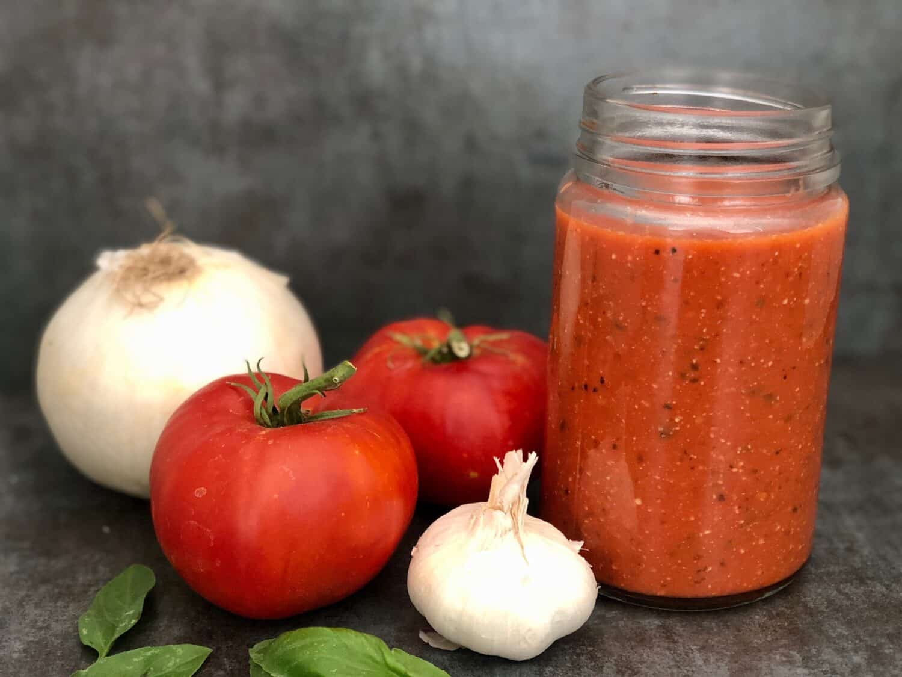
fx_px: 1355
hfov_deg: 36.8
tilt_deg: -21.2
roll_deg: +1.1
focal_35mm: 52
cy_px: 338
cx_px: 451
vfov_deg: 28.0
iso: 160
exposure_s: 1/15
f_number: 2.4
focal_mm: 6
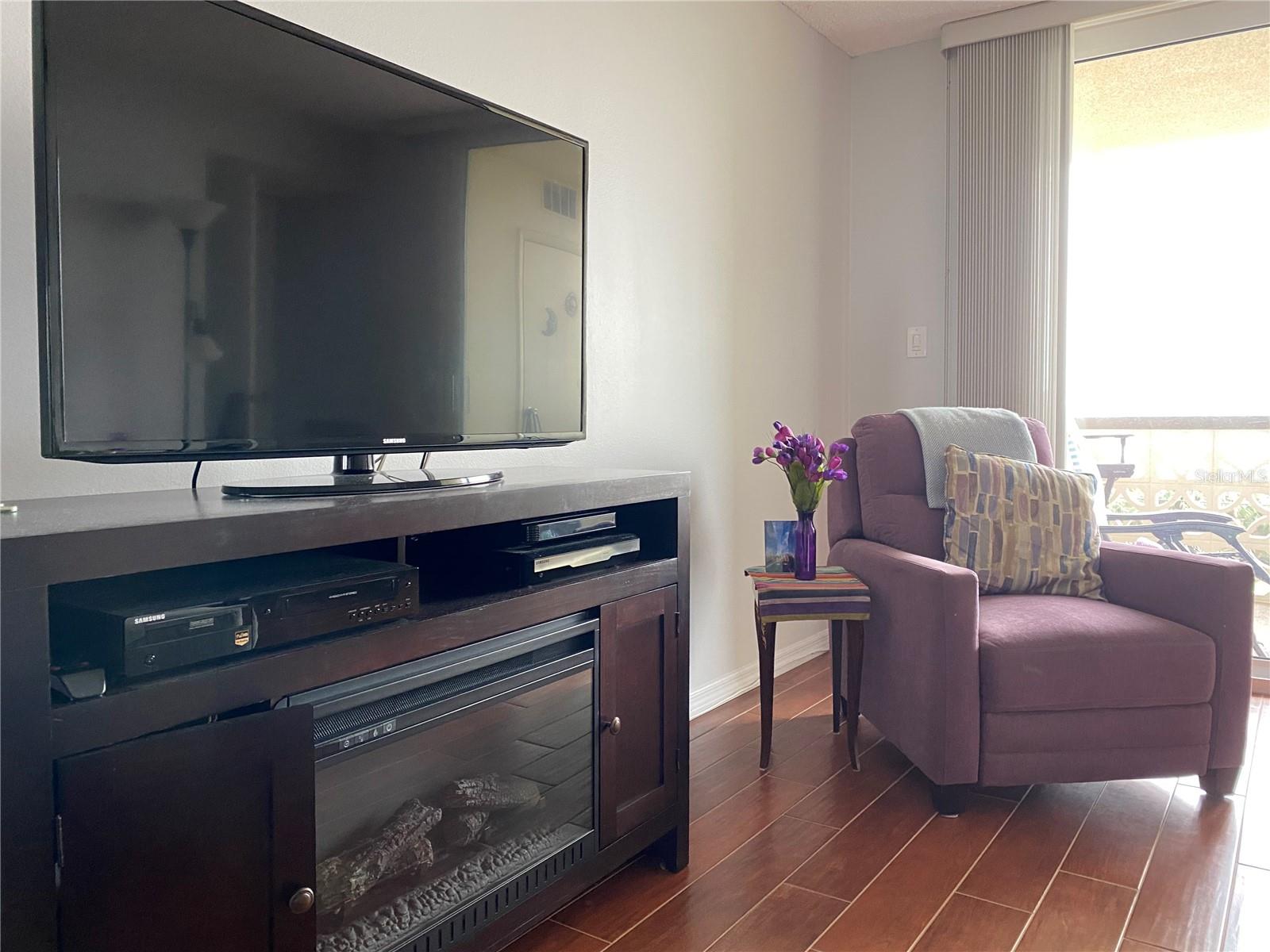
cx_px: 635
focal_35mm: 26
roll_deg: +0.5
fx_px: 954
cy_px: 476
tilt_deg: -2.6
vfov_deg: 53.1
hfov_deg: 67.3
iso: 200
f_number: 1.8
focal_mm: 4.25
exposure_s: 1/60
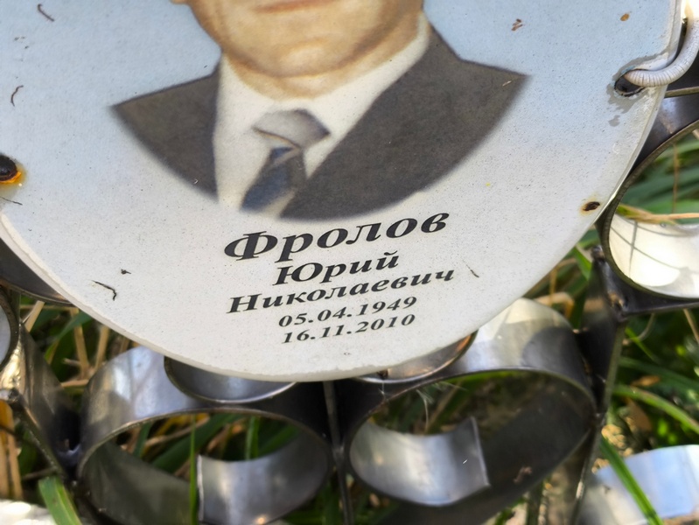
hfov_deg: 38.2
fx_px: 1010
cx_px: 350
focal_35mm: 50
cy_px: 262
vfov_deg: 29.1
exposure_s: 1/100
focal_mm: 4.71
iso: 50
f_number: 1.7
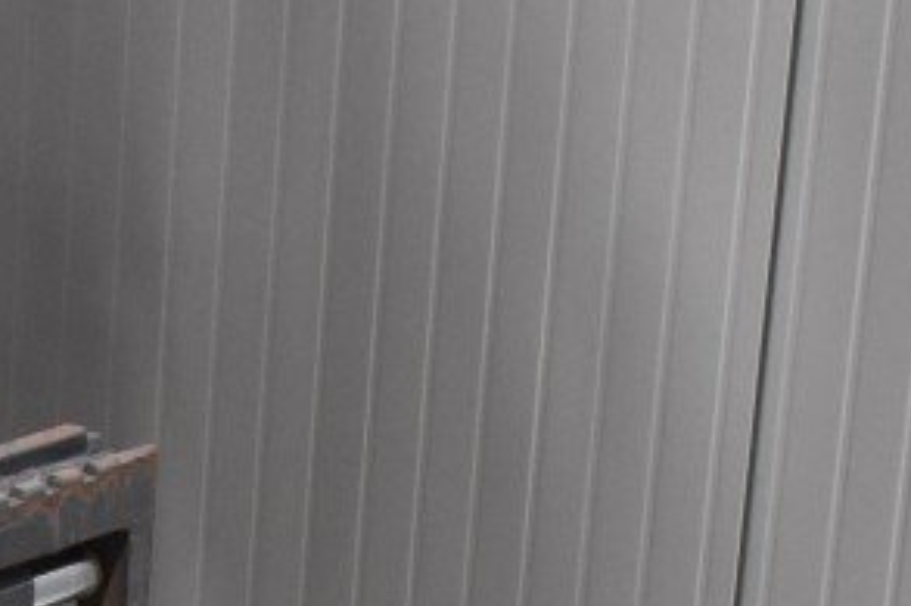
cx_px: -535
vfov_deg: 7.8
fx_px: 4350
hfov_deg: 11.4
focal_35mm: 172
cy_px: 935
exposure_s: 1/25
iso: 1600
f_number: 5
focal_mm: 28
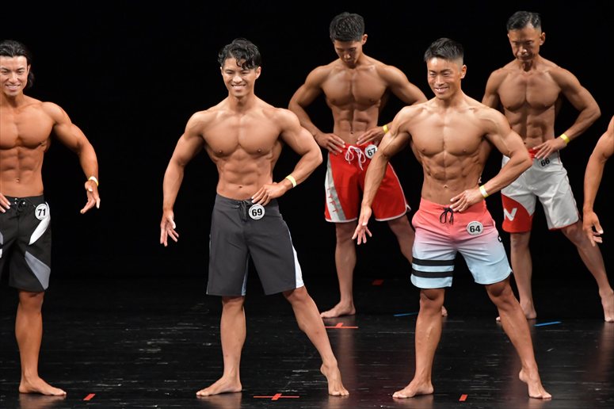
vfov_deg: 4.8
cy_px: 204
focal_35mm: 285
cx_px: 307
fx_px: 4859
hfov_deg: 7.2
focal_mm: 190
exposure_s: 1/400
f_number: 5.6
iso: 3200
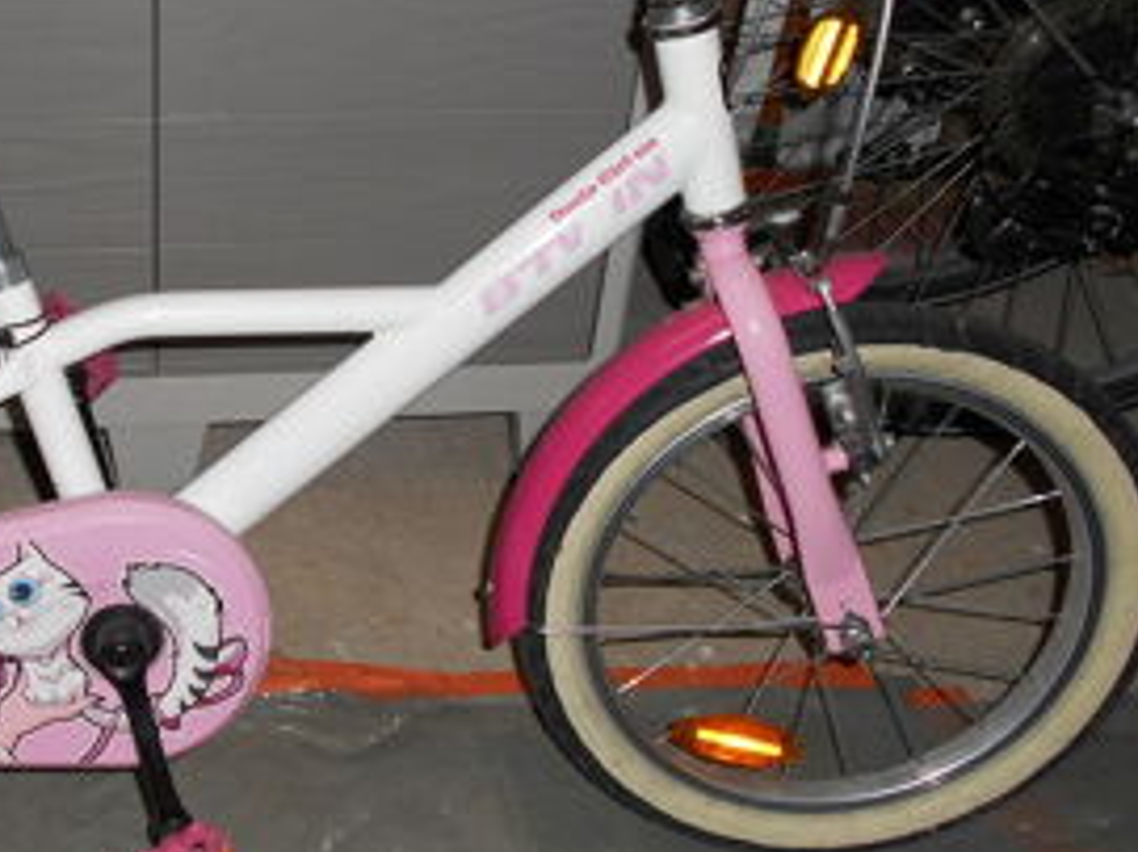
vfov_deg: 31.4
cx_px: 202
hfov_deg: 39.4
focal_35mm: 46
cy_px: 361
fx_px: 1512
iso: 80
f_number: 3.2
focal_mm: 4.6
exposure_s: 1/25
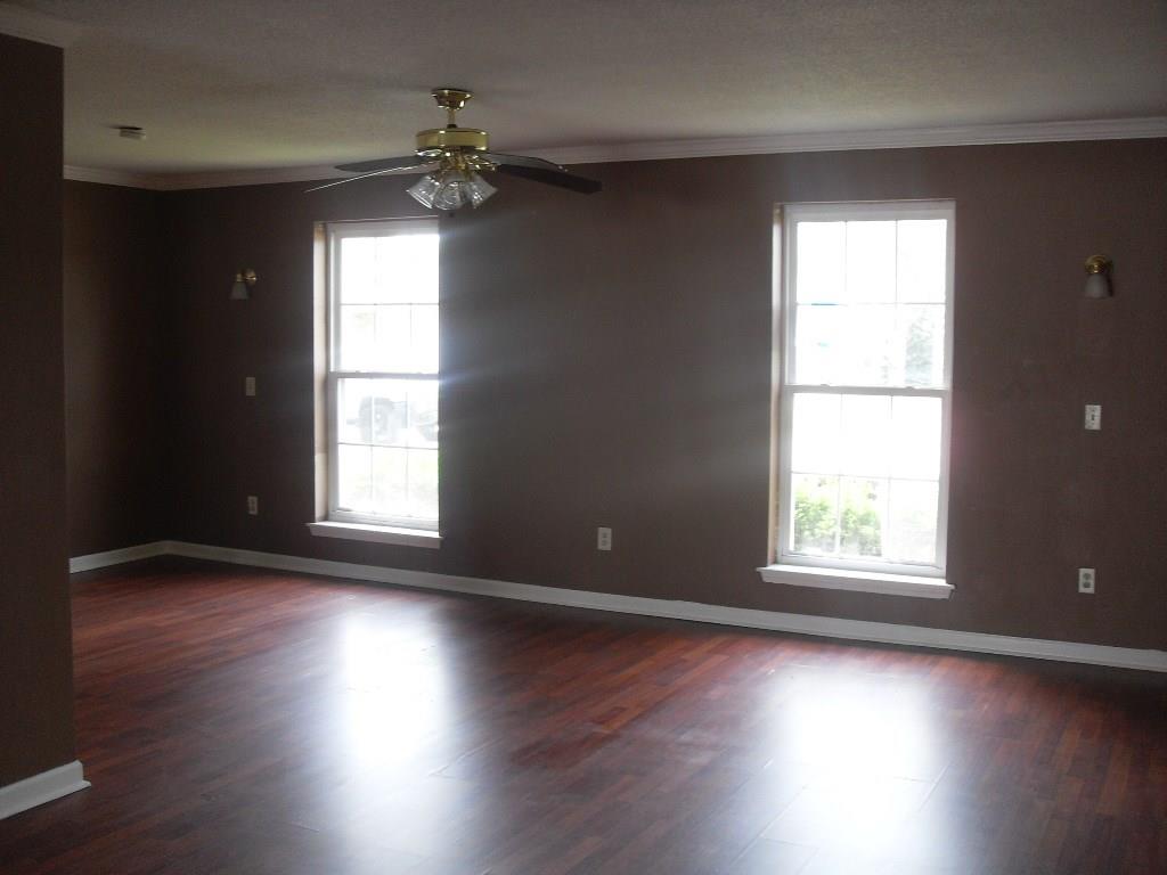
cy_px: 438
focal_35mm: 37
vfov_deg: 38.7
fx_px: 1247
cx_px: 584
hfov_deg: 50.1
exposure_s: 1/45
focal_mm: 6.3
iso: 100
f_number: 2.8
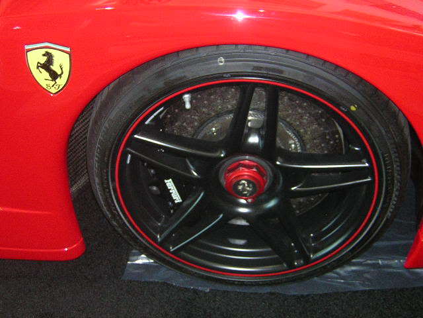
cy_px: 159
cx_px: 212
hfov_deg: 31.2
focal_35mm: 62
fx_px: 758
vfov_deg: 23.7
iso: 400
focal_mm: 8.1
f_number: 3.4
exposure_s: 1/60.1
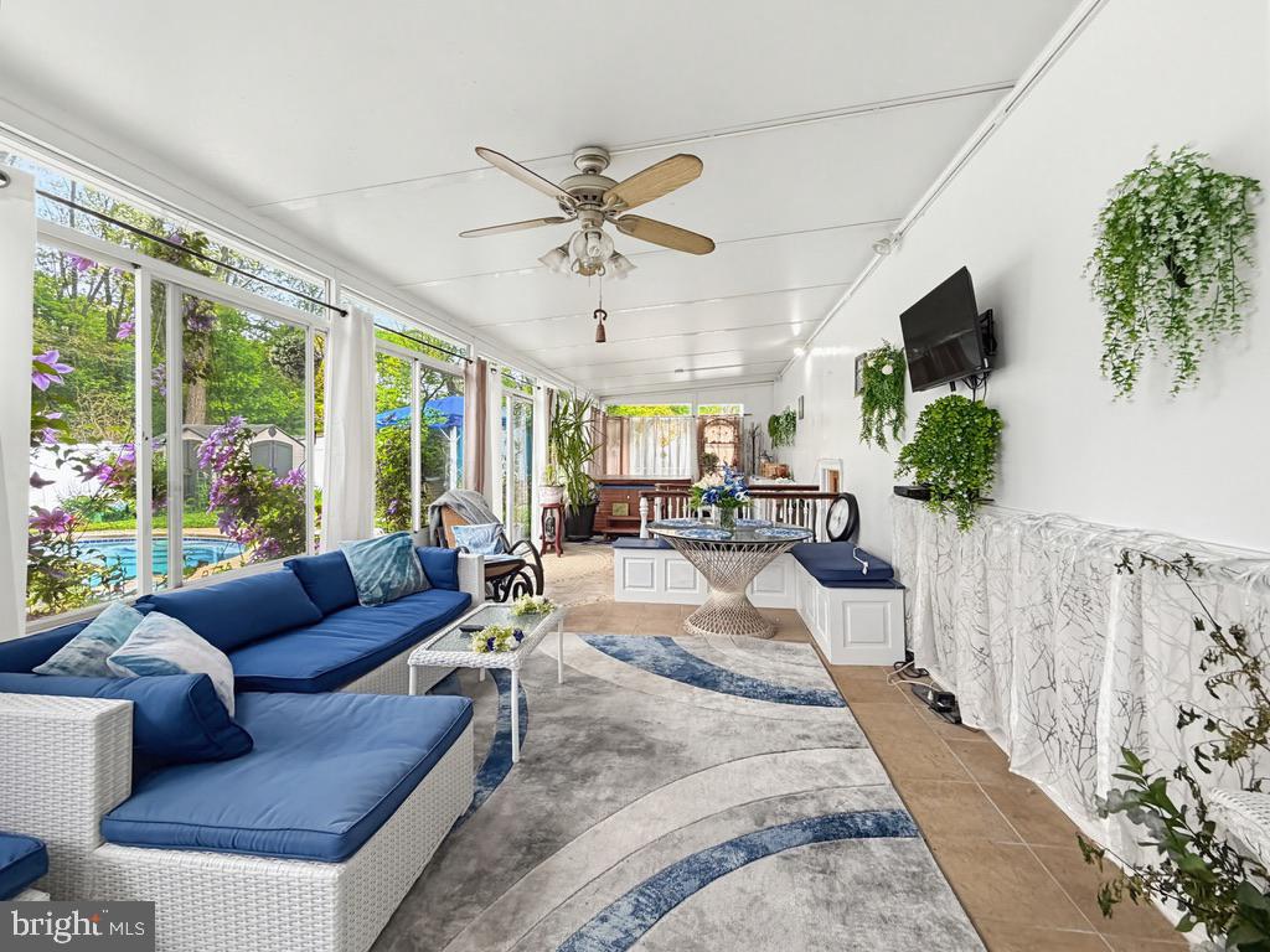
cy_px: 476
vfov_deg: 85.7
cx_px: 635
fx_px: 514
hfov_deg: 102.1
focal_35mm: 14
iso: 160
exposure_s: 1/121
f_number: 2.2
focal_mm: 2.2
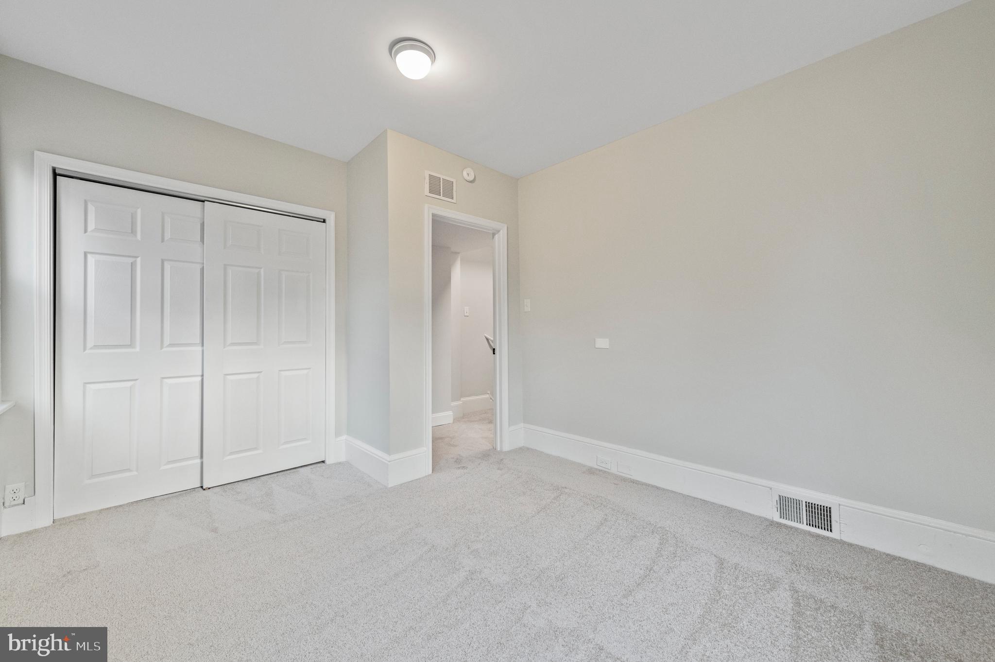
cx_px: 498
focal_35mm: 14
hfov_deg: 104.3
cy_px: 331
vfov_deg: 81.1
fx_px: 387
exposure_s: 1/50
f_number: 8
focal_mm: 14
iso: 1600
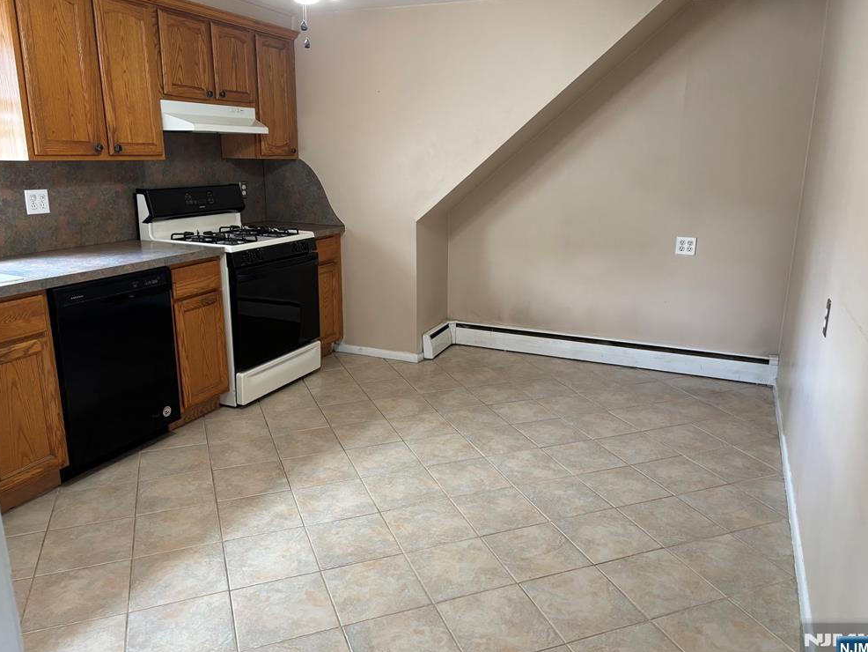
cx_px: 438
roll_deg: +0.4
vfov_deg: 51.4
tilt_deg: -13.4
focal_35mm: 27
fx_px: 677
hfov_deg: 65.3
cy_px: 322
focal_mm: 5.96
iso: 200
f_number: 1.6
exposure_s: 1/60
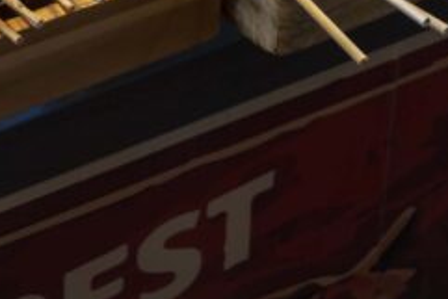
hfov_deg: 15.0
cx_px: 89
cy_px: -315
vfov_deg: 9.4
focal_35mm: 136
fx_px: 1693
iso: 250
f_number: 4.5
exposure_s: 1/60
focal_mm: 32
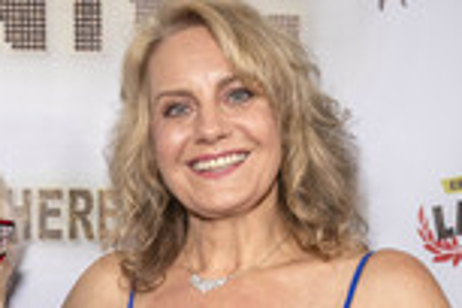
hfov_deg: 19.3
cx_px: -50
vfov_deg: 13.0
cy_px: 405
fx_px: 1302
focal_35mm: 101
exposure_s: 1/200
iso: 640
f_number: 6.3
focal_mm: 34.5
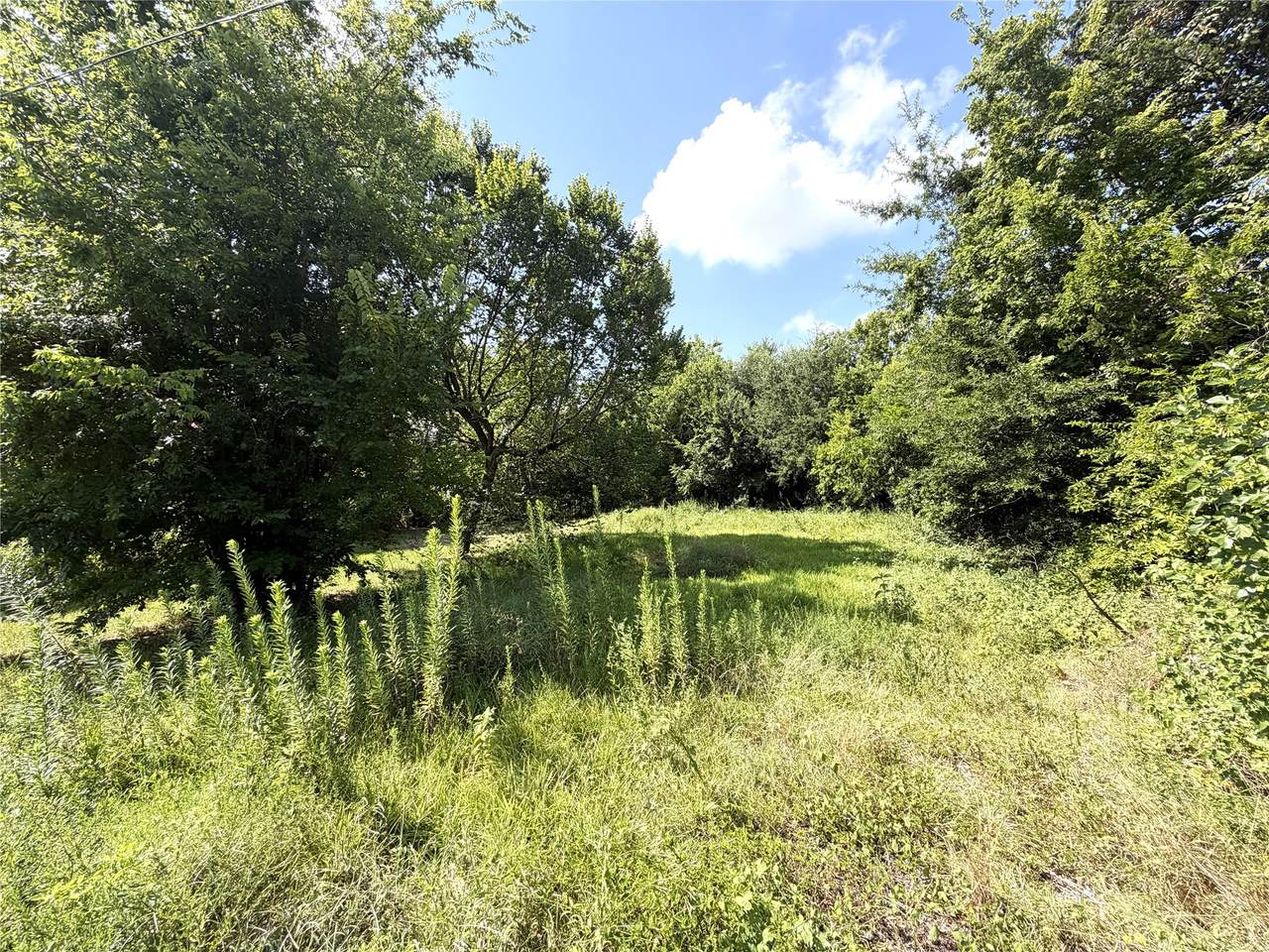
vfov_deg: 85.7
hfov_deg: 102.1
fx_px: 513
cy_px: 476
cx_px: 634
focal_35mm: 14
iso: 40
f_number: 2.2
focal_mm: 2.22
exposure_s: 1/625
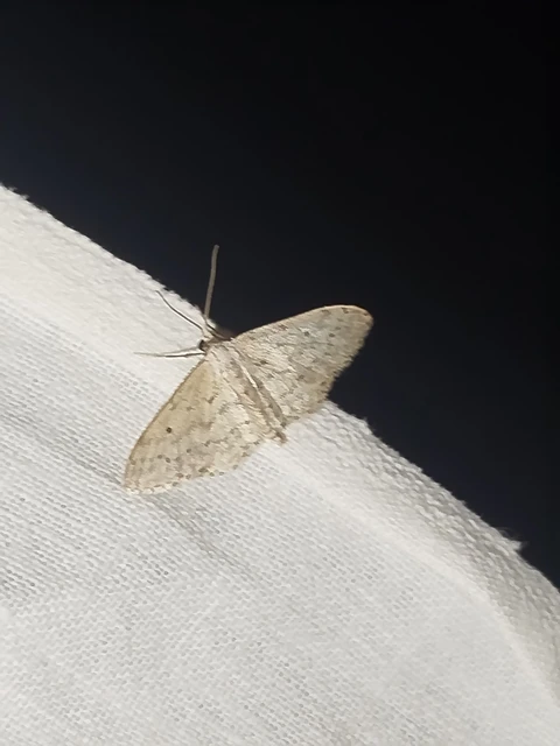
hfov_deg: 14.8
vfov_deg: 19.6
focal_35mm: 100
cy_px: 373
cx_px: 280
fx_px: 2157
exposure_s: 1/50
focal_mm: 5.31
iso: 100
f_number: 1.7
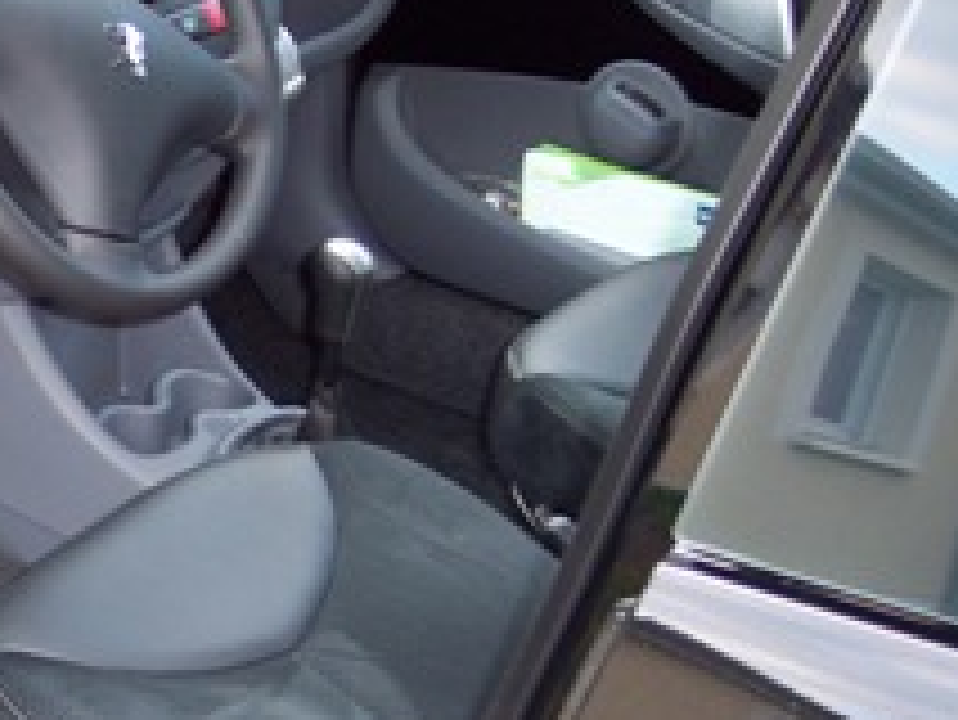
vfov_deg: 18.4
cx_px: -4
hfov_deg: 23.4
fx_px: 2215
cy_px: 526
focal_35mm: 80
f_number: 2.8
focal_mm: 8
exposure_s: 1/30
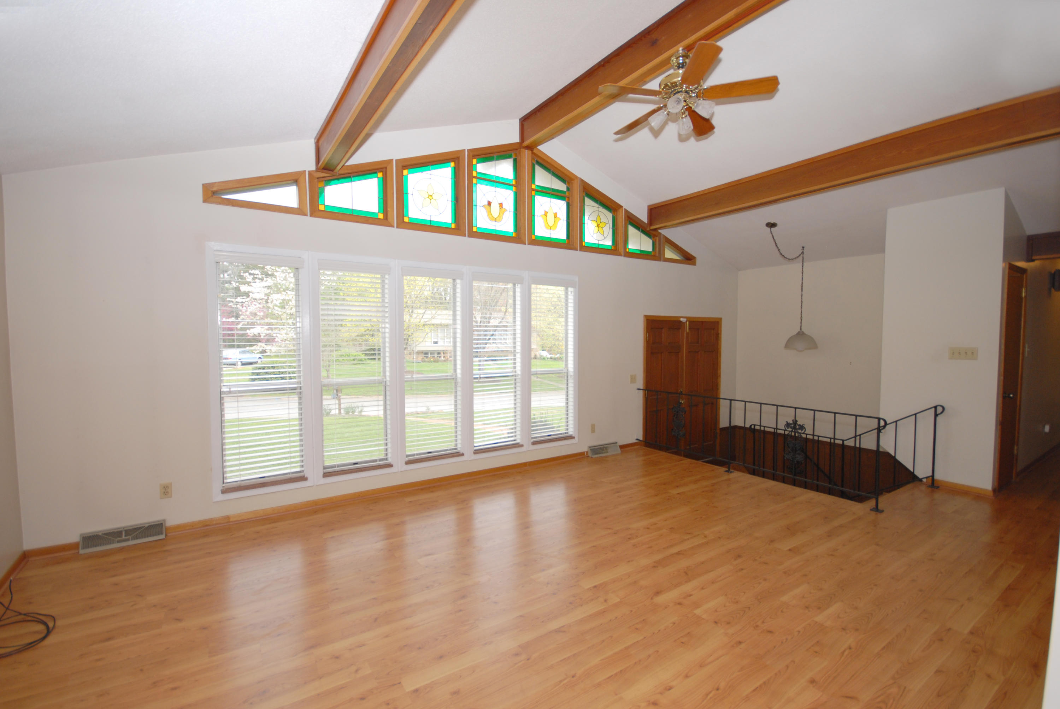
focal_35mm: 15
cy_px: 354
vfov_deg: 77.5
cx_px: 530
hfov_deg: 100.3
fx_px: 442
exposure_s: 1/125
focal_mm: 10
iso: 200
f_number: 4
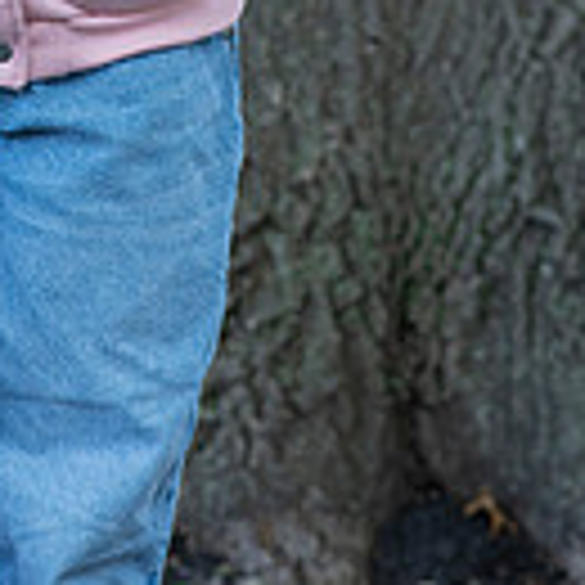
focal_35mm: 251
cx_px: 4
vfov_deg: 6.9
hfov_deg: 7.0
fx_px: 4799
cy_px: -338
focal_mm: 85
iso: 800
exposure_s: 1/250
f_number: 4.5
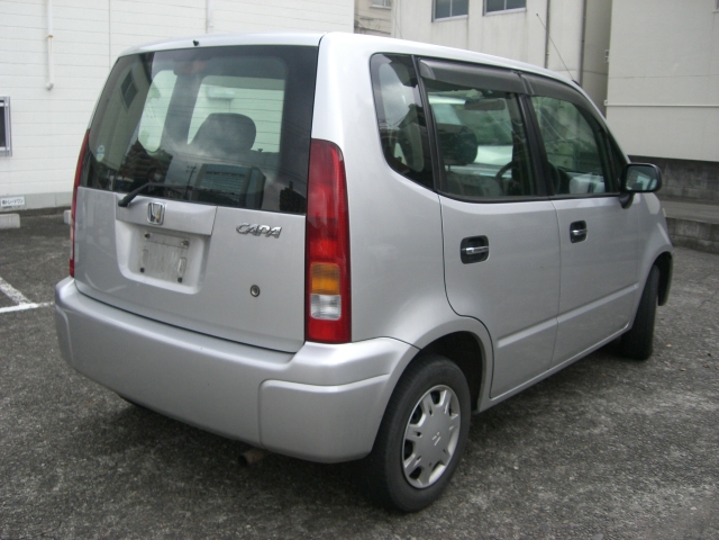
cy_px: 270
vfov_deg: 37.7
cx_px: 360
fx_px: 789
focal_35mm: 38
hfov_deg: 49.0
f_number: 2.7
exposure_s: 1/125
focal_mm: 6.2
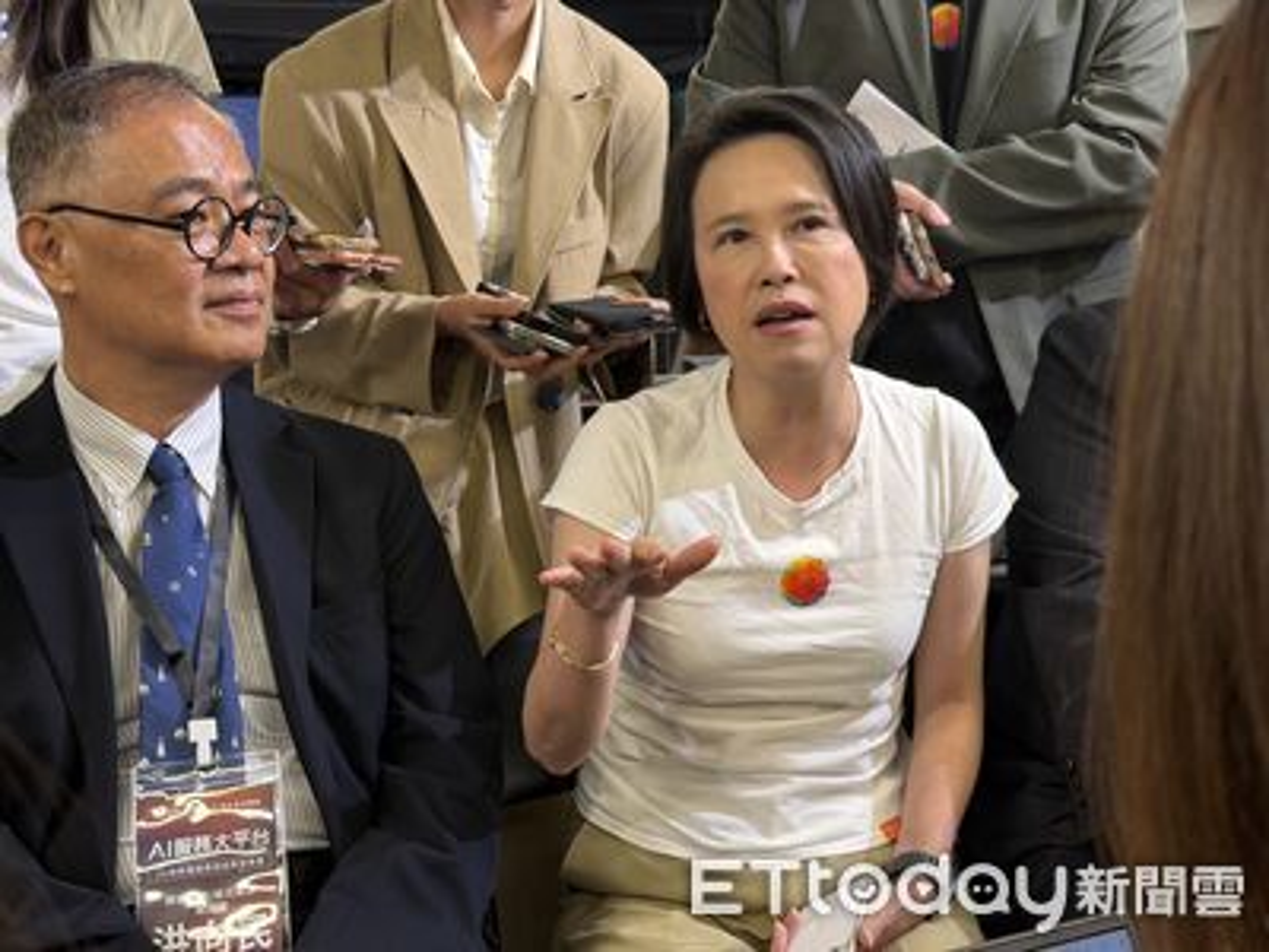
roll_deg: +2.7
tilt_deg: -6.8
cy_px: 476
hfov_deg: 39.7
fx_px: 1760
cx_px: 634
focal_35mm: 48
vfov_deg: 30.3
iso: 100
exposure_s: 1/60
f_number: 1.78
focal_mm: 6.76
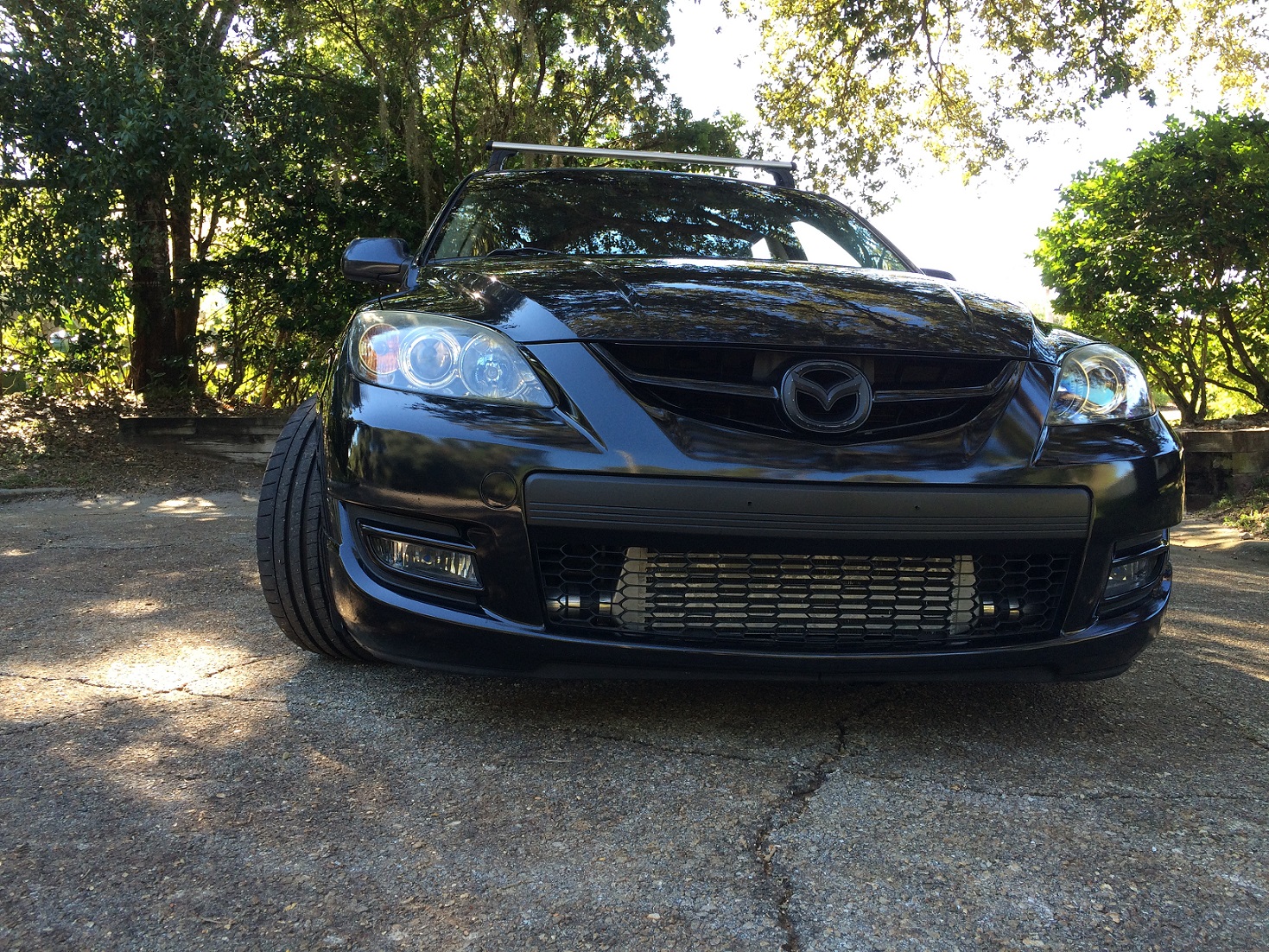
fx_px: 1063
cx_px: 634
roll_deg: +1.6
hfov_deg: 61.7
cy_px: 476
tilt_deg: -4.8
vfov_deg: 48.2
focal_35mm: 29
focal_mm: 4.15
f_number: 2.2
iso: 50
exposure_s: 1/120
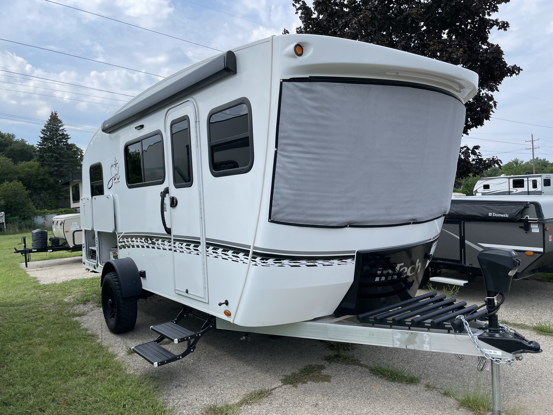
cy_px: 208
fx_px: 415
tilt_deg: +1.0
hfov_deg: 67.3
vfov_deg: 53.1
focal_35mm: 26
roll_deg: +3.4
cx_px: 276
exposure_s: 1/2398
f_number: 1.6
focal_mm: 4.2
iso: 32
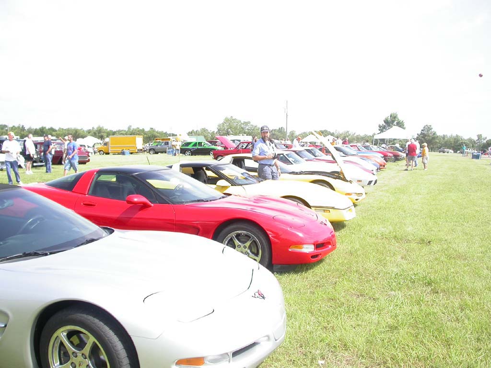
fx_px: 539
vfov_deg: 37.7
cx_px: 246
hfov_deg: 49.0
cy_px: 184
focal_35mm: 38
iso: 100
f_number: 2.6
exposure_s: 1/1000
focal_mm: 7.85
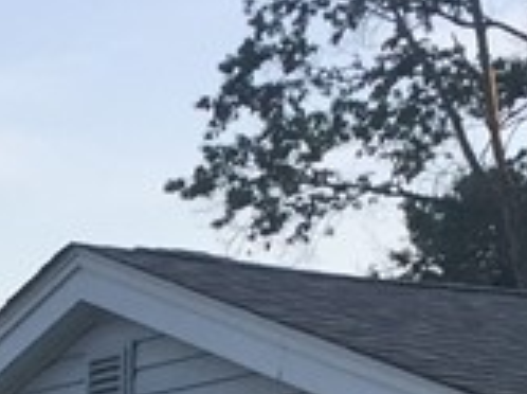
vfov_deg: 7.8
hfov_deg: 10.8
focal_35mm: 179
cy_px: 880
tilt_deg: -2.5
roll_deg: -0.8
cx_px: -162
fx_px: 2721
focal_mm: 4.15
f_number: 2.2
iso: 32
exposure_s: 1/590
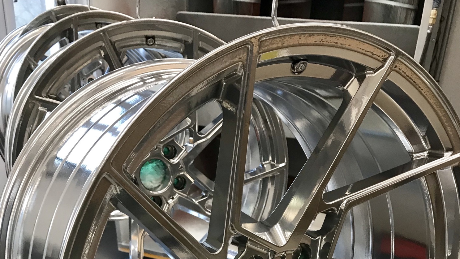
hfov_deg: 48.3
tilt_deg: -28.2
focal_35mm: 42
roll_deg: -3.7
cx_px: 227
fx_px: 512
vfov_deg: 25.6
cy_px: 304
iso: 40
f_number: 1.8
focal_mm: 3.99
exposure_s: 1/25
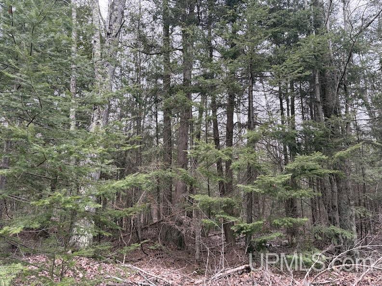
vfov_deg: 53.1
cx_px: 191
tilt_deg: +13.6
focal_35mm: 26
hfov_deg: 67.3
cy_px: 143
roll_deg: +0.4
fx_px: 287
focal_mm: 5.96
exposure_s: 1/172
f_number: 1.6
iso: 50
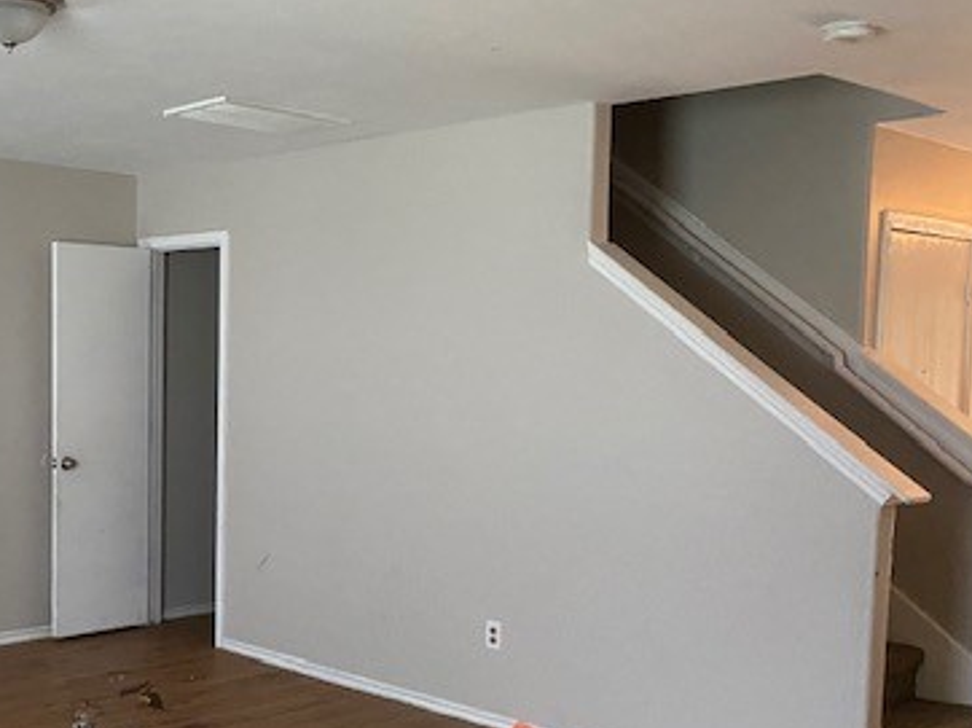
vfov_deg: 31.4
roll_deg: -1.2
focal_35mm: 46
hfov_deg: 39.6
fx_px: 1291
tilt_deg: -5.1
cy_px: 443
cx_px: 191
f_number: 1.8
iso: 500
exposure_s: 1/40
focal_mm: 4.25
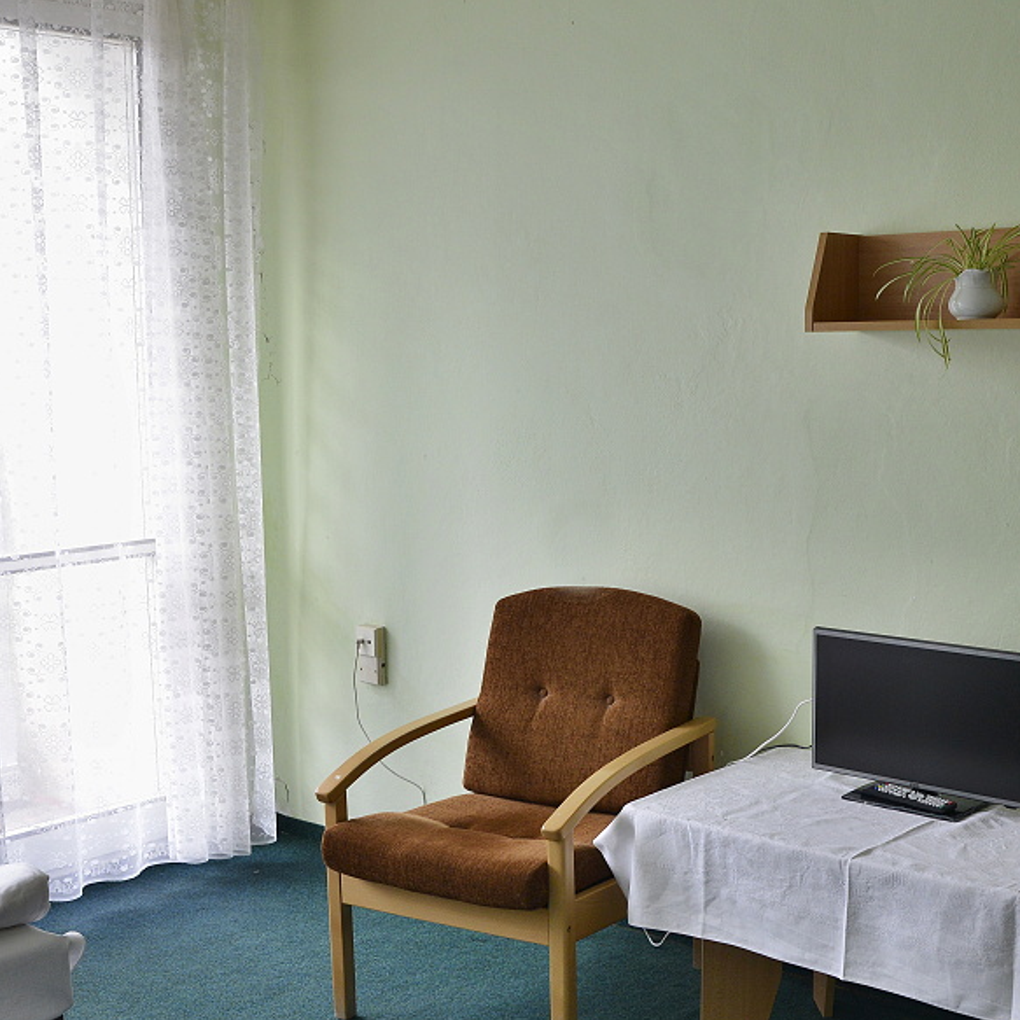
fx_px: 1400
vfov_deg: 40.0
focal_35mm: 42
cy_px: 569
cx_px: 672
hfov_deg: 39.6
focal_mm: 24
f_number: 7.1
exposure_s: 1/80
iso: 800
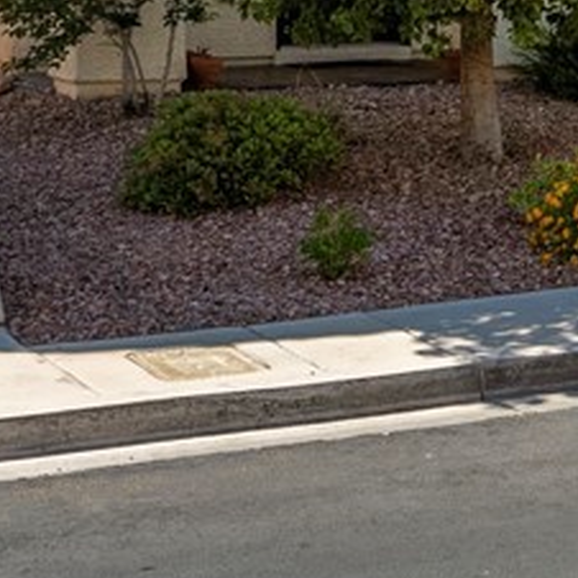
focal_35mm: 139
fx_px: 2626
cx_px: 825
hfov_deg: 12.1
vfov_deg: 12.2
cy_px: -161
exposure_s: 1/500
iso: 800
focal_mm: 34
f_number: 9
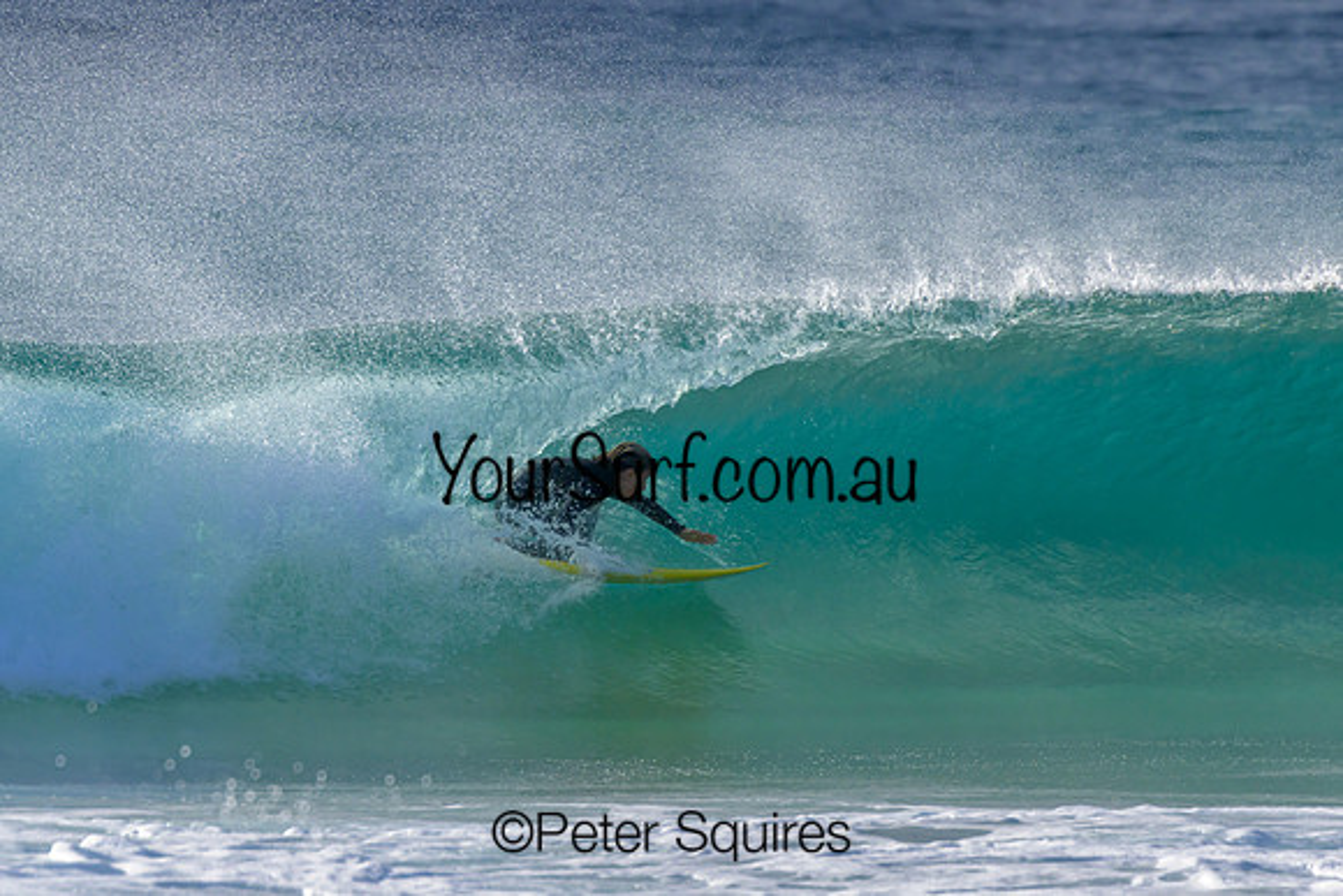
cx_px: 672
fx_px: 26119
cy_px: 448
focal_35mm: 700
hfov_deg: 2.9
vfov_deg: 2.0
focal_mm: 700
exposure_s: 1/2000
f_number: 11
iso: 1400
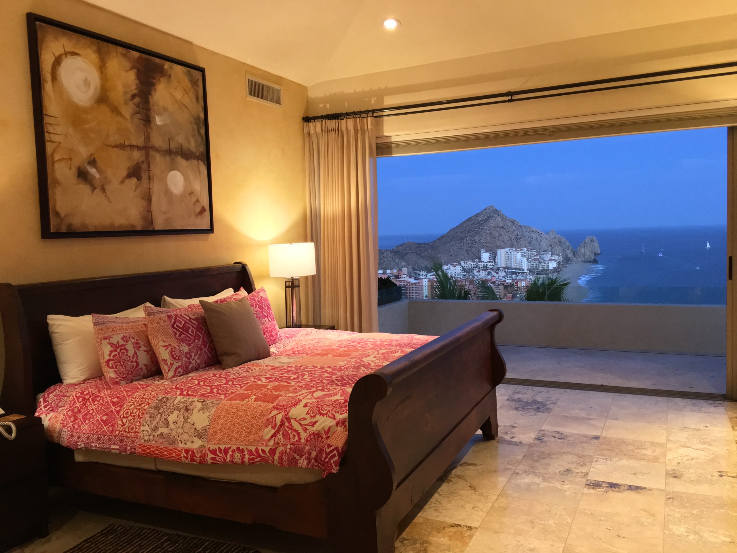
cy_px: 276
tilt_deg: -2.9
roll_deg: +2.2
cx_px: 368
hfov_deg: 61.7
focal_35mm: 29
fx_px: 617
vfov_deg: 48.2
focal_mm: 4.15
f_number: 2.2
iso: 200
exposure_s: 1/30
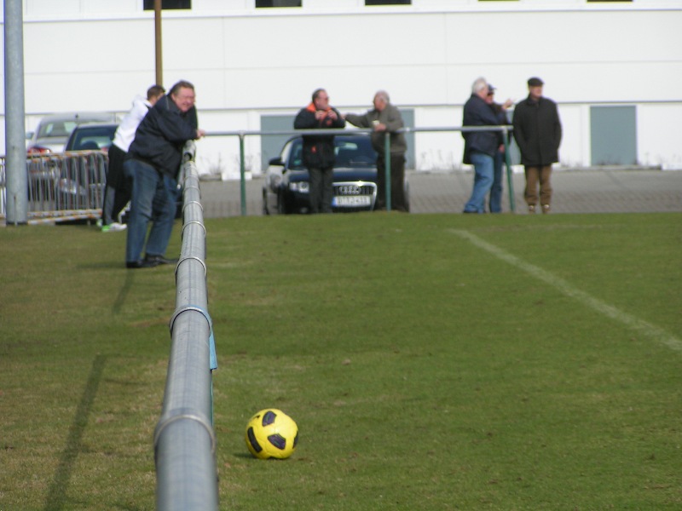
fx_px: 4256
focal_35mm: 216
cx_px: 341
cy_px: 256
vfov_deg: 6.9
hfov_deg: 9.2
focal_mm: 33
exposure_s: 1/1000
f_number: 4
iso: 50
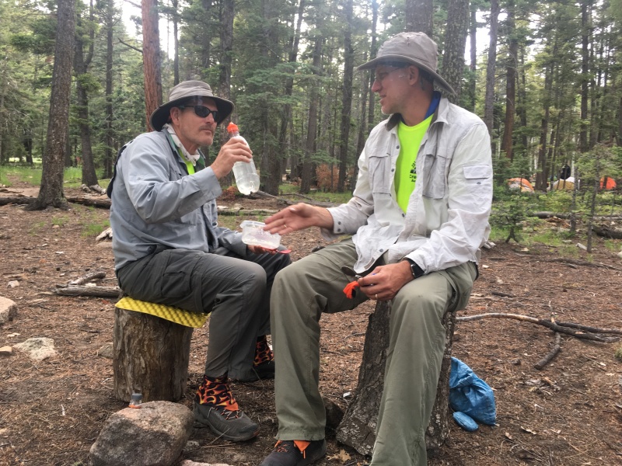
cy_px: 233
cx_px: 311
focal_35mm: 29
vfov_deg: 48.2
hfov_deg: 61.7
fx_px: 521
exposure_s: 1/120
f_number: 2.2
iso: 32
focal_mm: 4.15
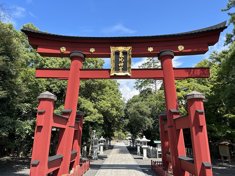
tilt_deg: +14.3
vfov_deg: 53.1
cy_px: 88
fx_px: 176
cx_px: 118
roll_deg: -0.2
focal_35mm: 26
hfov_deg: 67.3
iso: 50
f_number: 1.5
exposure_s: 1/1645
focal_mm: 5.7
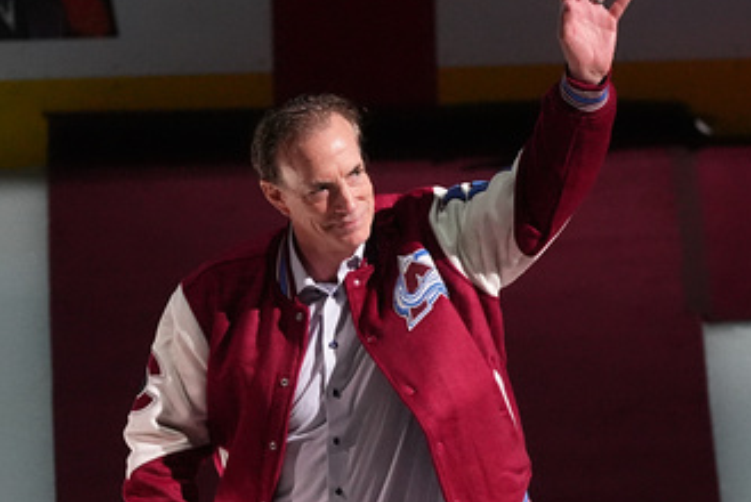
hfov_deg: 1.5
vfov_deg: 1.0
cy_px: 301
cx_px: 381
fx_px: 29251
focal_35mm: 1401
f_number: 4
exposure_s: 1/500
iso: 6400
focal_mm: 600
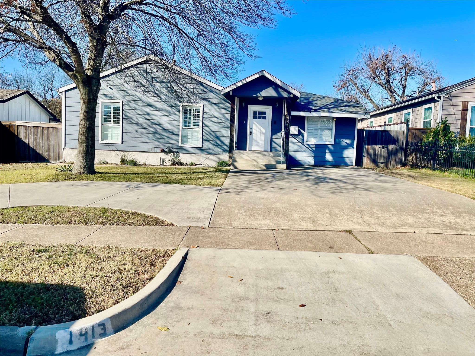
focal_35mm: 25
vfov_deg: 54.9
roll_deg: -2.1
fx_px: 343
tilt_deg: -5.9
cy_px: 178
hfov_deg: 69.4
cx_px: 238
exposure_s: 1/3257
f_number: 1.6
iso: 32
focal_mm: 5.1
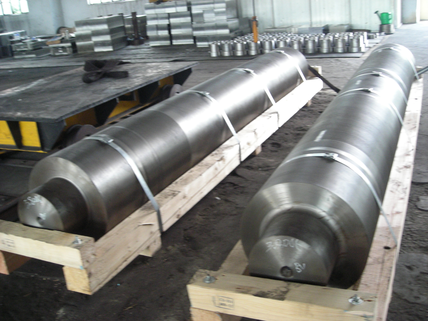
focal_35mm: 38
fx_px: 470
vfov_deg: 37.7
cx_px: 214
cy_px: 160
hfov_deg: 49.0
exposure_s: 1/20.4
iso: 200
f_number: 3.2
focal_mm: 6.3
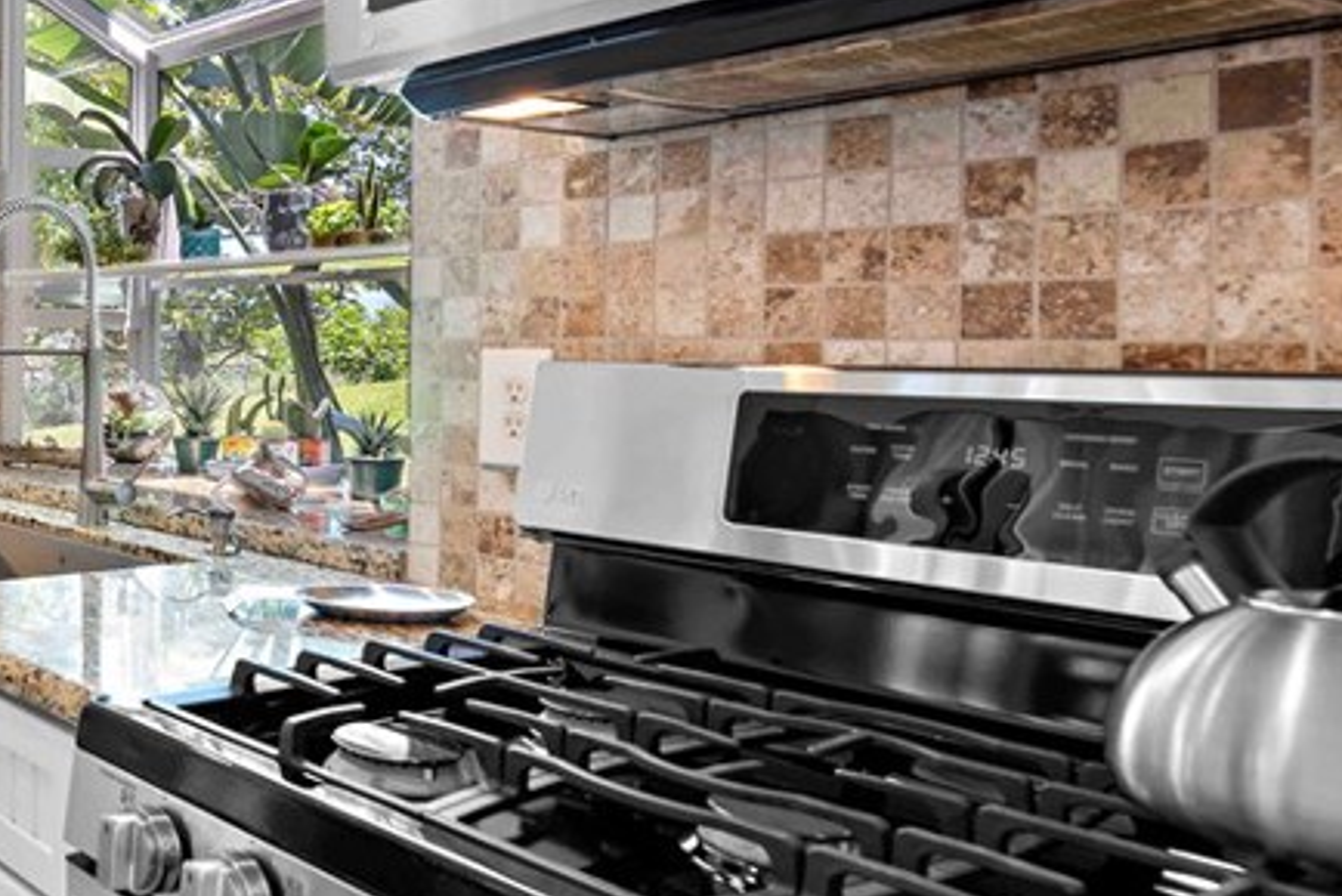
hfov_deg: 44.7
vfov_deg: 39.8
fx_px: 1231
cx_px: -108
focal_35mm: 33
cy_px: 338
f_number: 7.1
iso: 125
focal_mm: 14
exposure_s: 1/100
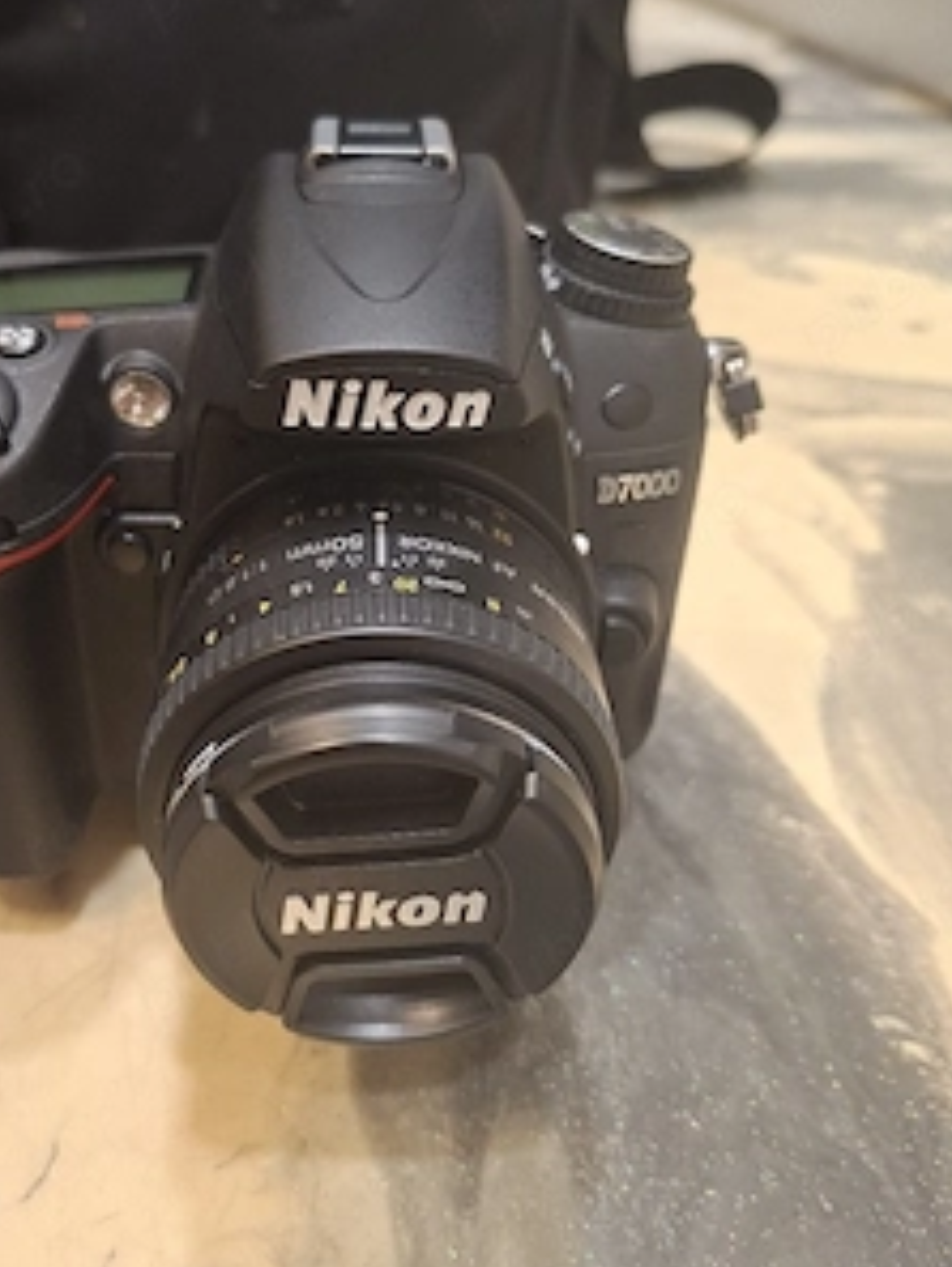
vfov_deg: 58.3
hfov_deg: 45.1
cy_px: 636
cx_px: 363
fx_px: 1136
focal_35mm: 31
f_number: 1.8
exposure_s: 1/50
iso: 250
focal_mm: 5.54
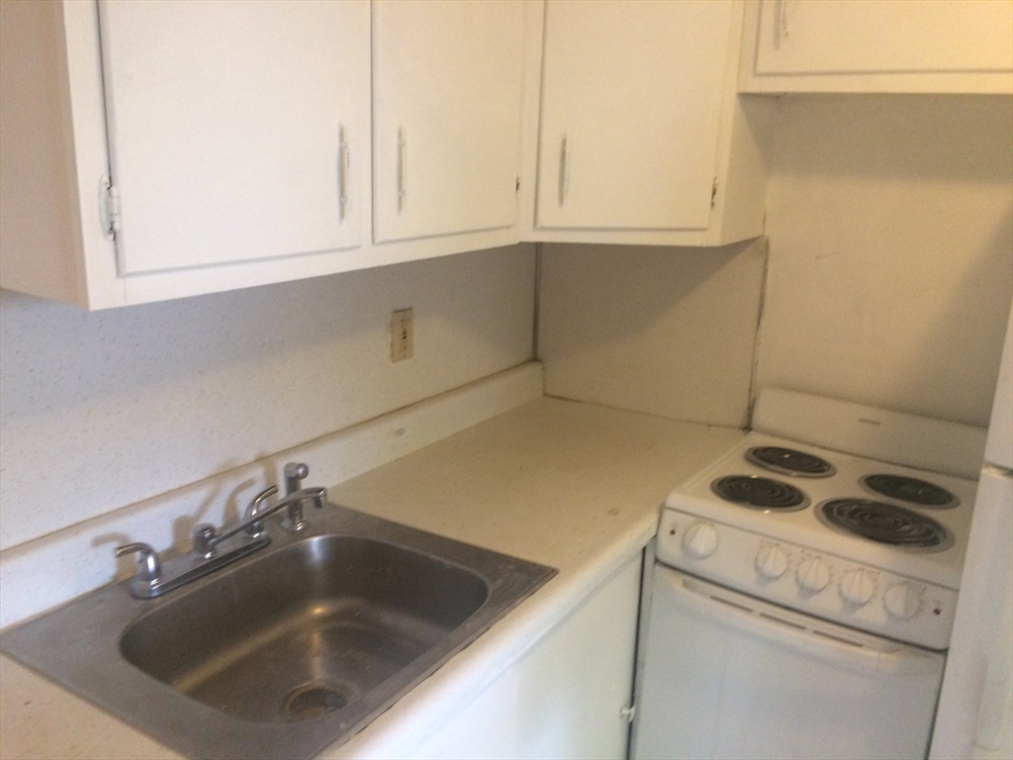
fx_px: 849
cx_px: 506
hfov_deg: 61.7
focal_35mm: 29
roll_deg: -3.4
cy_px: 380
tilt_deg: -16.7
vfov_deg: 48.2
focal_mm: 4.15
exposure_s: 1/30
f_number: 2.2
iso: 250
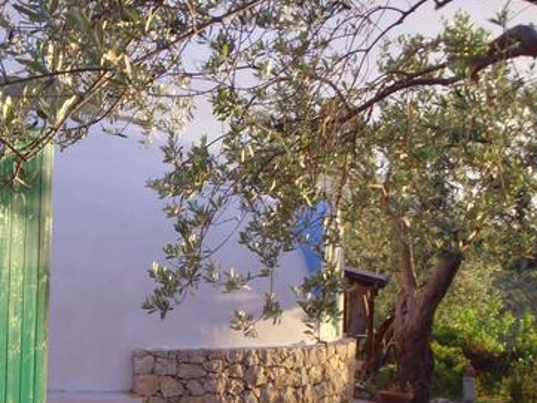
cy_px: 306
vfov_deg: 17.7
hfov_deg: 23.2
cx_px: 100
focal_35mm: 83
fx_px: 1288
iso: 160
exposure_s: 1/45
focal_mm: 8.8
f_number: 3.8
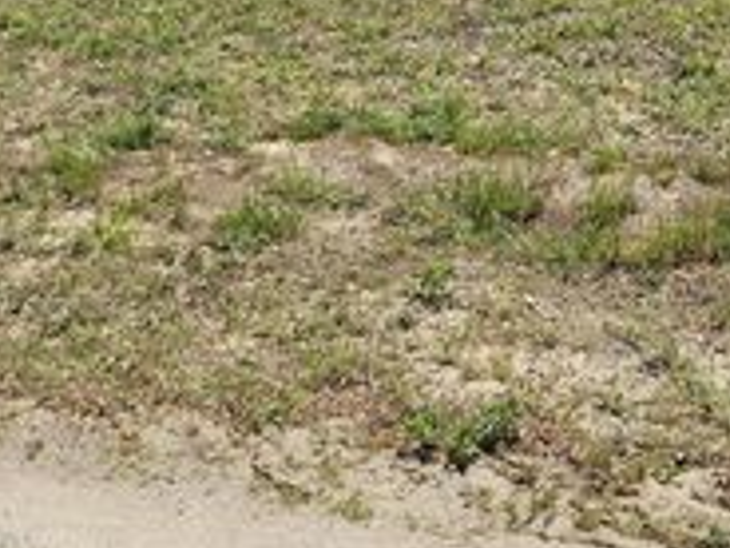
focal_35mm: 80
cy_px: -361
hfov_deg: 24.3
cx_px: 496
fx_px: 1687
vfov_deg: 16.2
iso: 25
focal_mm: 5.4
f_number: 1.8
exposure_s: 1/1756
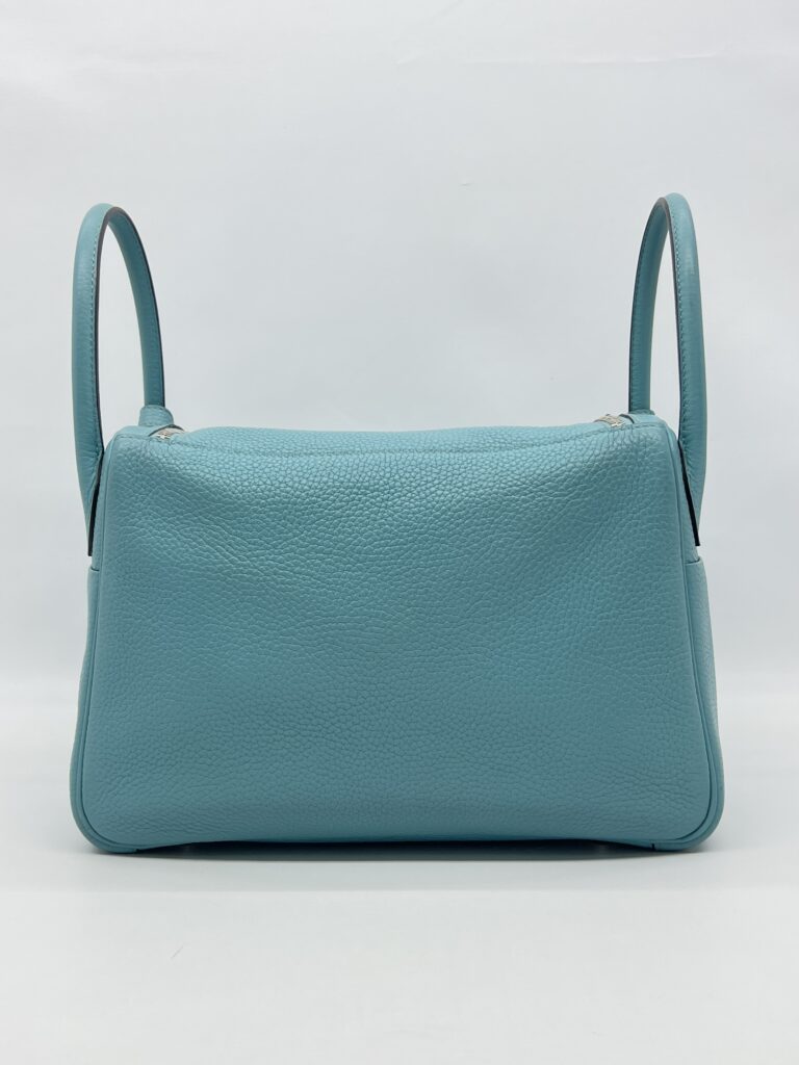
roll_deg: +0.9
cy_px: 532
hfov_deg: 53.1
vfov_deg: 67.3
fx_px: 800
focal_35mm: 26
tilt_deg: -5.7
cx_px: 400
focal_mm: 5.7
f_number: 1.5
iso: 40
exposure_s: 1/176
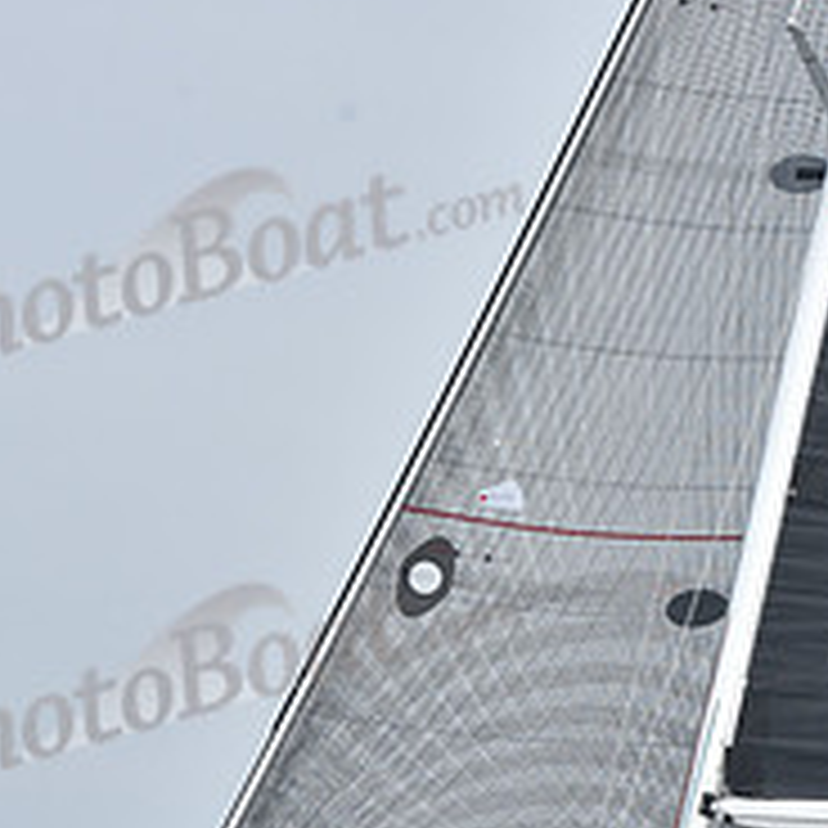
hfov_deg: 7.6
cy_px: 848
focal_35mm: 230
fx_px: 6224
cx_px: 760
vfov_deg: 7.6
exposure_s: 1/800
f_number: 9
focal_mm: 86
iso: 250
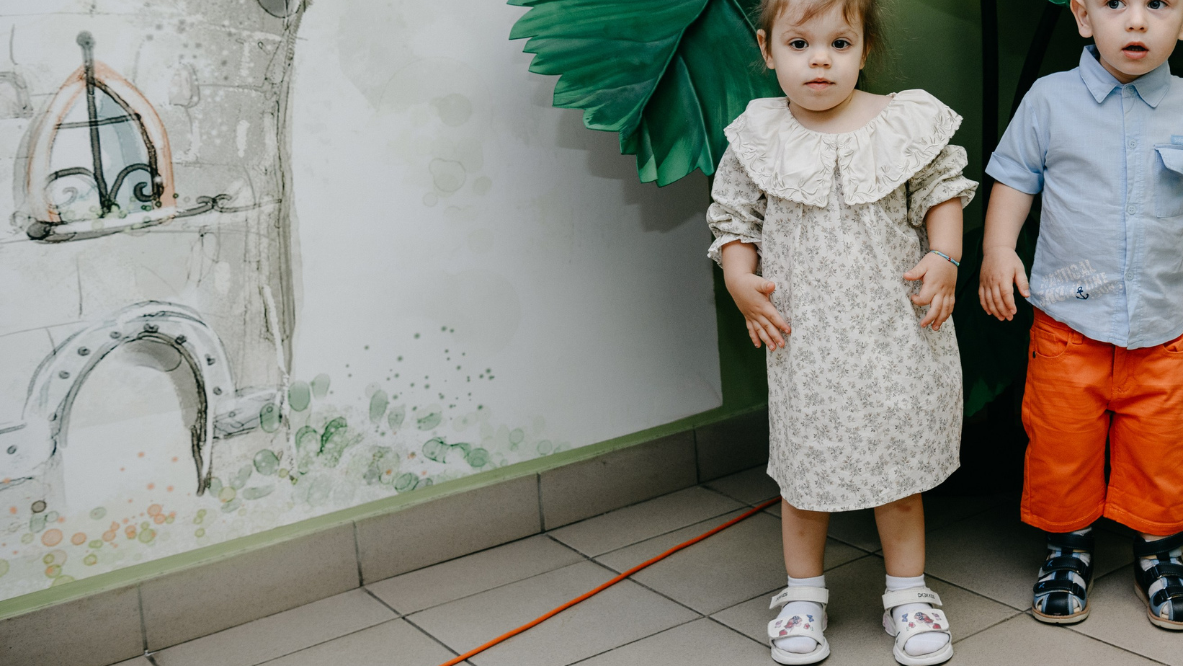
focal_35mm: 49
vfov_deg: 24.1
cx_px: 807
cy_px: 147
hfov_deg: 41.4
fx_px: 1537
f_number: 4
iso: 320
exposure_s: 1/160
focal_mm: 30
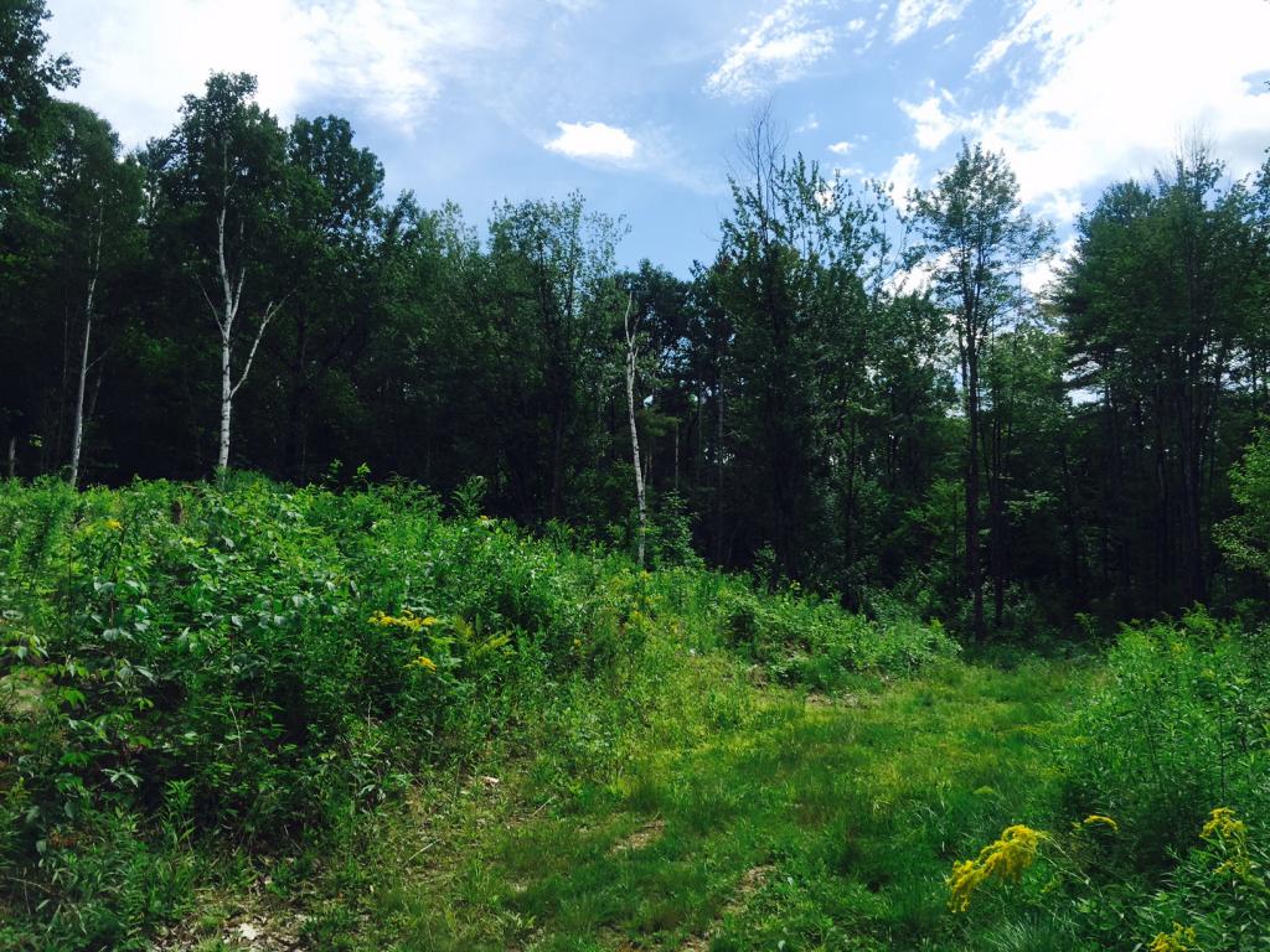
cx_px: 635
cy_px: 476
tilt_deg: +5.0
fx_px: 1064
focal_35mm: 29
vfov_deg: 48.2
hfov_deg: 61.7
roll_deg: -3.8
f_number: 2.2
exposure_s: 1/1464
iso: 32
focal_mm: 4.15
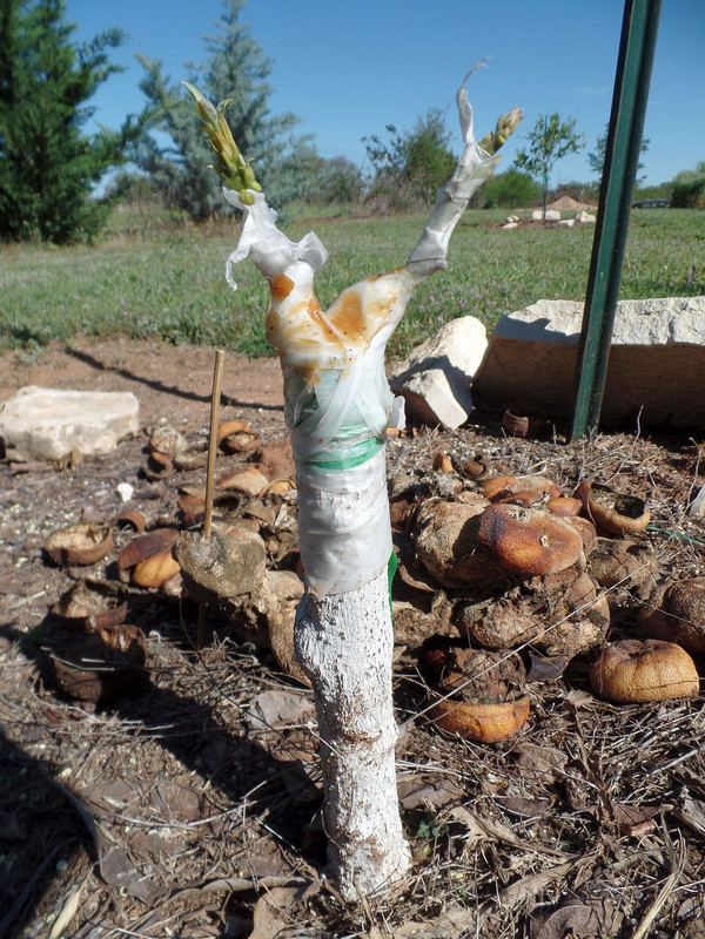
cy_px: 470
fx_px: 625
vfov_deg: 73.9
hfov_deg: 58.9
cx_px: 352
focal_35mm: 23
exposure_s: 1/1000
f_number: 3.5
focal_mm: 4.1
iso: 80
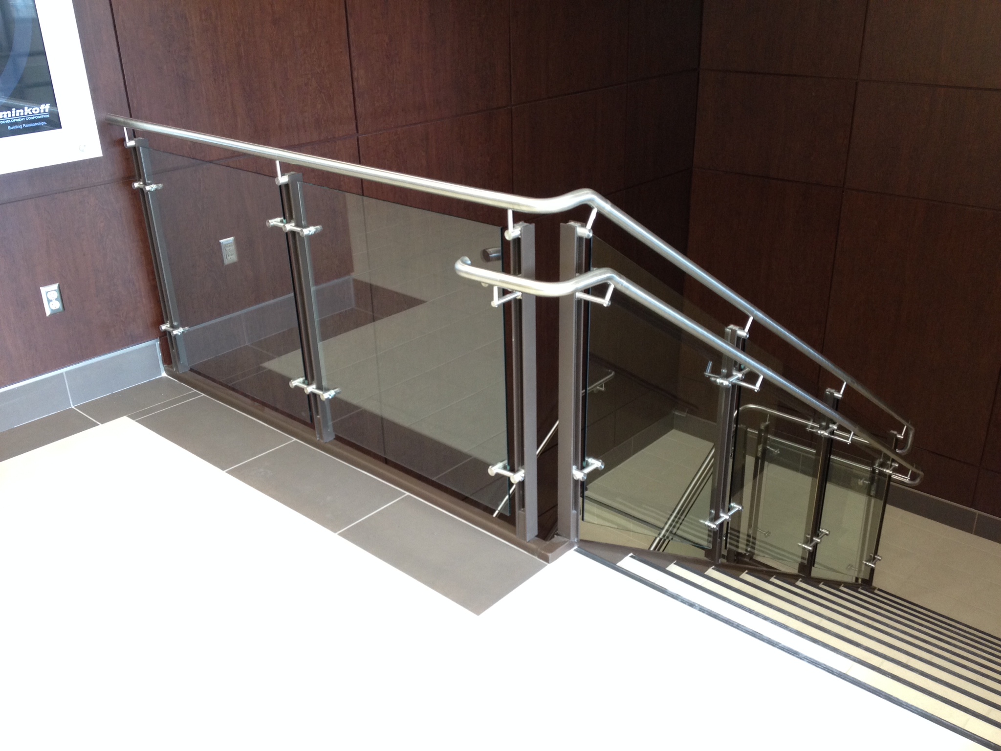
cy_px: 376
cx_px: 500
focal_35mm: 35
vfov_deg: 40.7
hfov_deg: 52.6
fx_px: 1012
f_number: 2.4
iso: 100
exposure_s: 1/20
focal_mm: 4.28
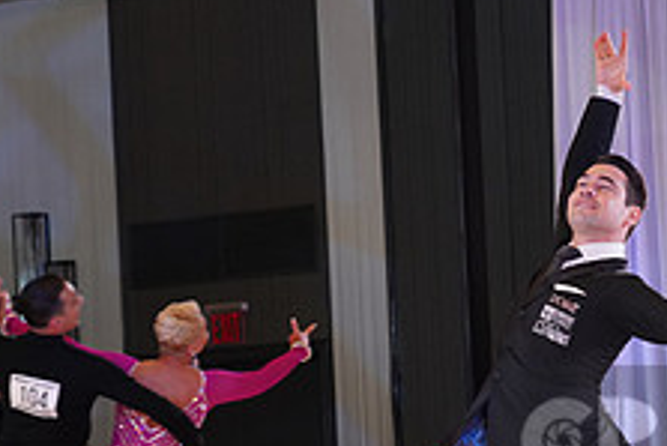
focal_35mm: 182
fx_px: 3374
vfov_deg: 7.5
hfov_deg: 11.1
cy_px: 445
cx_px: 823
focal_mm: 70
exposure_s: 1/160
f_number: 5.6
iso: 1600
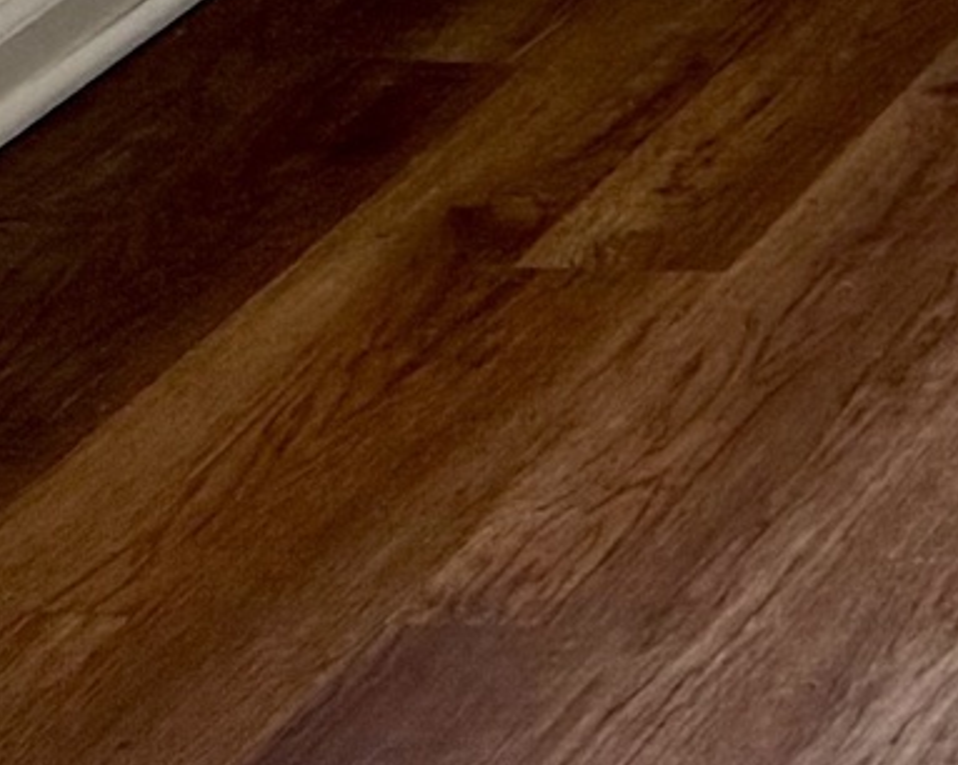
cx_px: 2656
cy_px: -1975
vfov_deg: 6.9
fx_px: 5328
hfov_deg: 8.8
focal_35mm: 188
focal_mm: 6.76
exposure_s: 1/109
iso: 200
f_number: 1.78
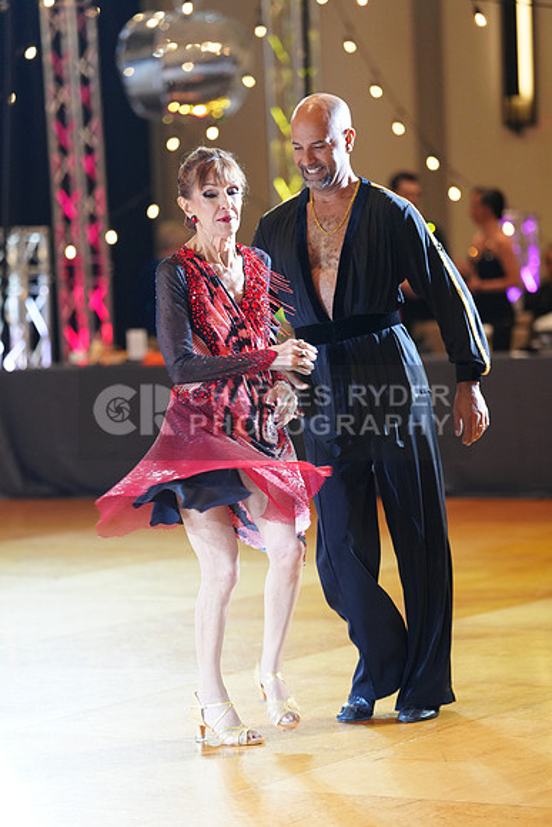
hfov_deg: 9.6
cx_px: 276
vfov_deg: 14.3
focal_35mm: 143
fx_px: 3287
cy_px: 414
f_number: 2.8
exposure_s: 1/250
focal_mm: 143
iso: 2500
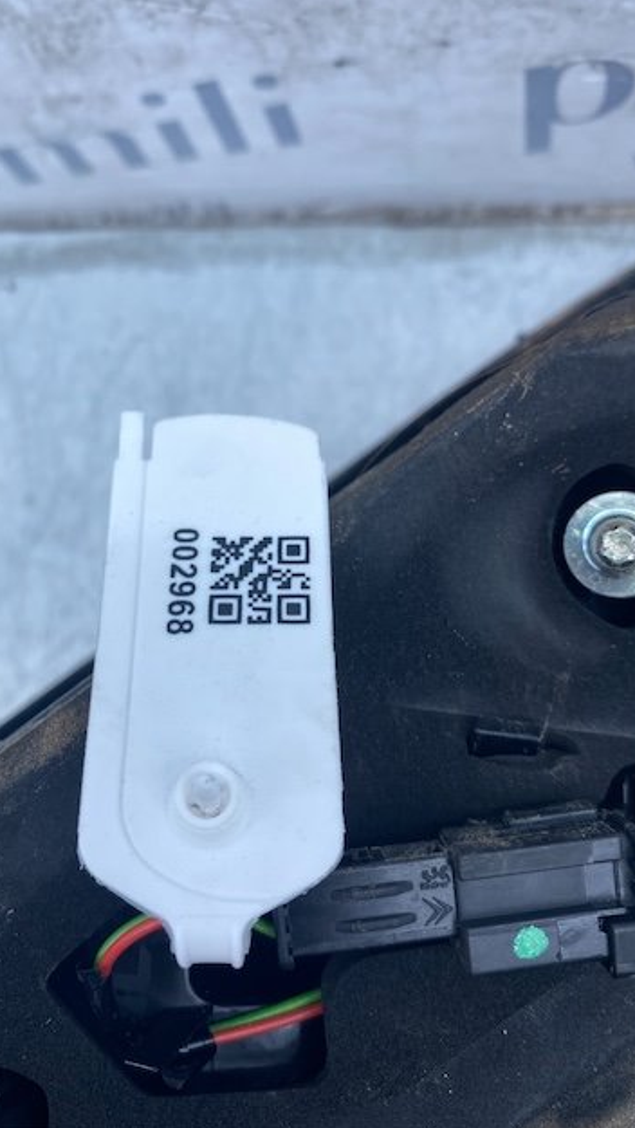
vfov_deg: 66.0
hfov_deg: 40.0
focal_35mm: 29
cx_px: 249
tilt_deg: -79.1
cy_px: 558
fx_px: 867
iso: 32
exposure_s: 1/600
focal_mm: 4.25
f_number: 1.8
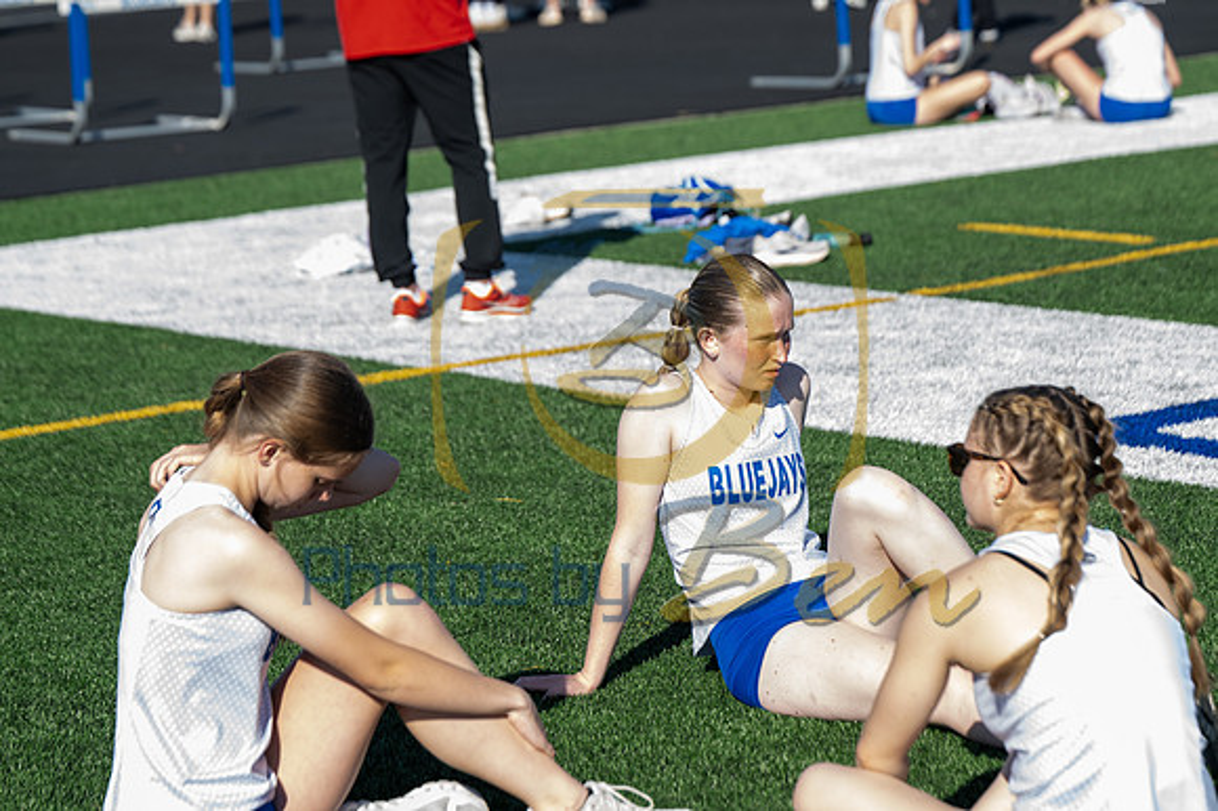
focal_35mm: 105
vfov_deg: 13.0
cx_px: 609
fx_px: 3550
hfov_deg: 19.5
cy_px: 406
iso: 200
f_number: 3.2
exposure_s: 1/1000
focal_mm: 70
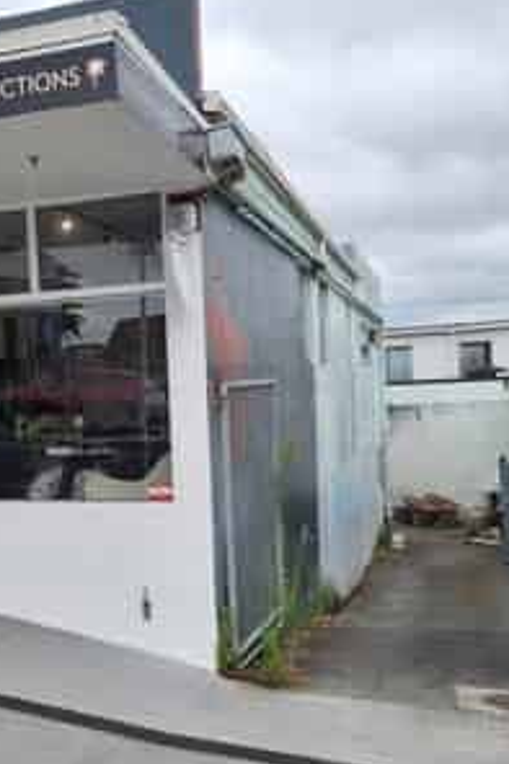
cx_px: 58
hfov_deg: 28.7
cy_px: 443
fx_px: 955
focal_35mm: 45
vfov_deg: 43.5
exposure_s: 1/2488
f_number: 1.8
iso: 50
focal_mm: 5.4
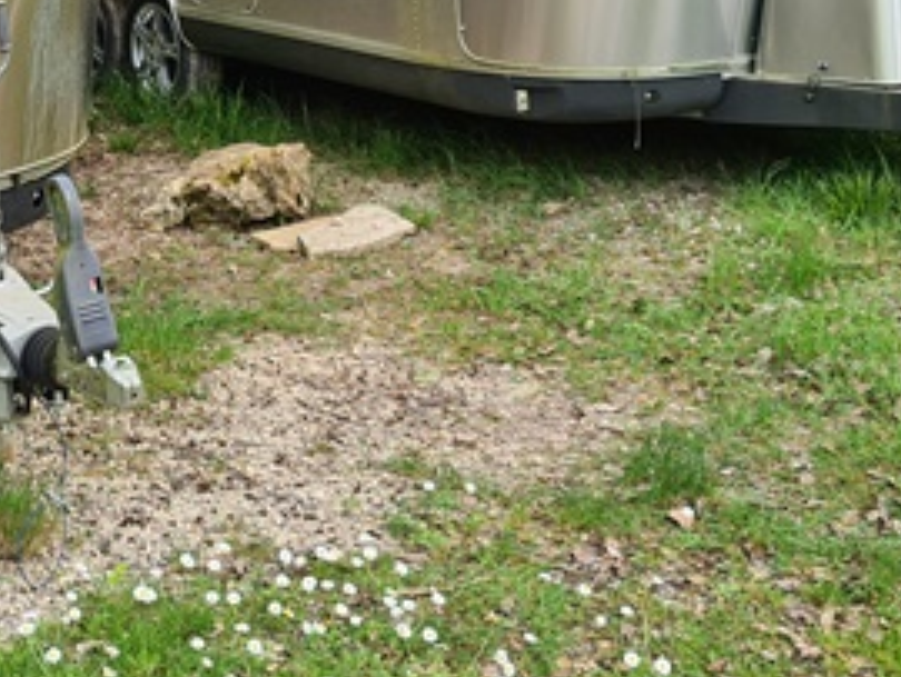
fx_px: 2006
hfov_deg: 24.9
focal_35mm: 77
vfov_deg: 18.2
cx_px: 190
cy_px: -123
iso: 50
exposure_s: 1/474
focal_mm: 5.4
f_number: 1.8
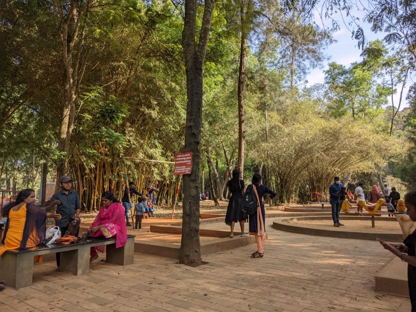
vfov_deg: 51.4
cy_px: 156
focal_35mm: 27
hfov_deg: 65.3
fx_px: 324
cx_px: 208
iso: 45
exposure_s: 1/1020
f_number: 1.73
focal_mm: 4.38
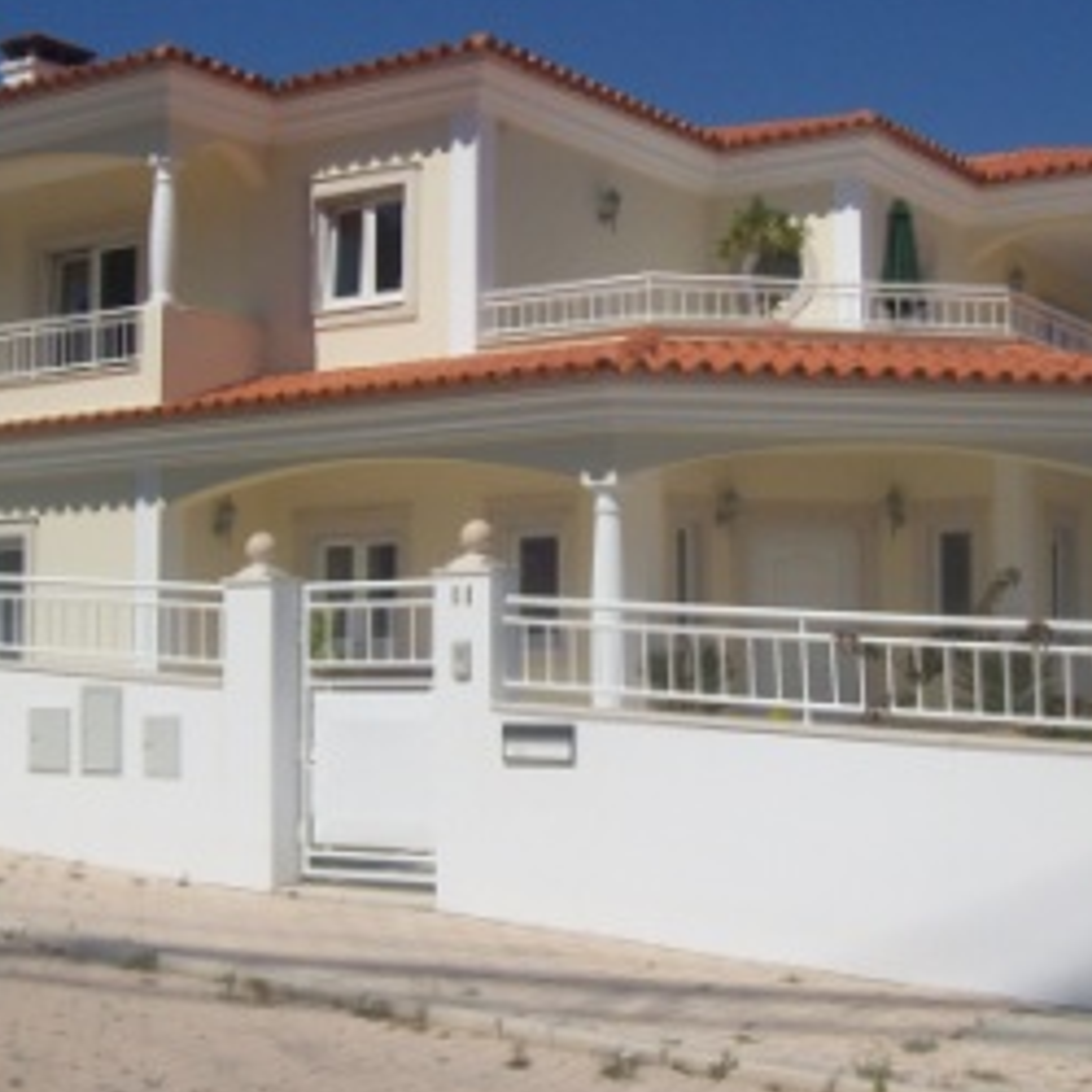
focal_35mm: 57
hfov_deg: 30.0
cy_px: 459
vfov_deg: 30.0
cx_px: 590
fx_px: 2034
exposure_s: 1/1401
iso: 80
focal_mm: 6
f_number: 4.8
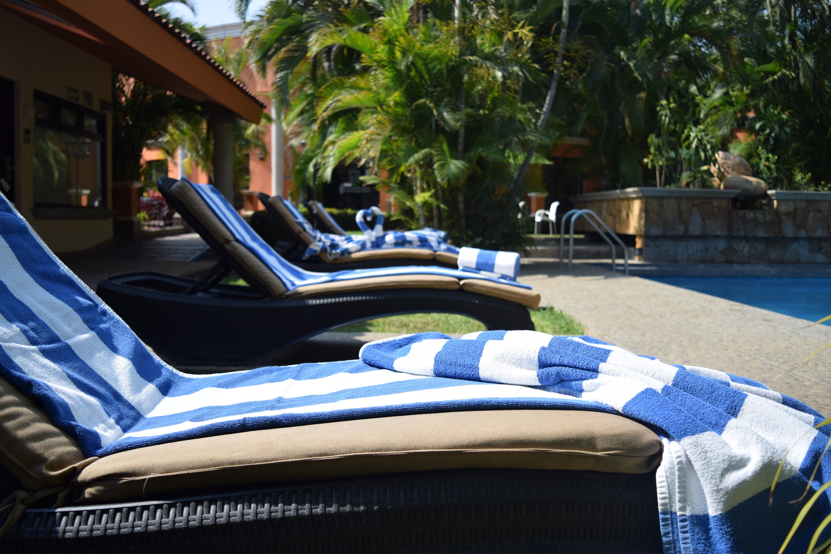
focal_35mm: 33
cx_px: 416
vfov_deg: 40.0
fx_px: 762
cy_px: 277
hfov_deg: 57.2
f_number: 3.8
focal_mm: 22
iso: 100
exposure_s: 1/800
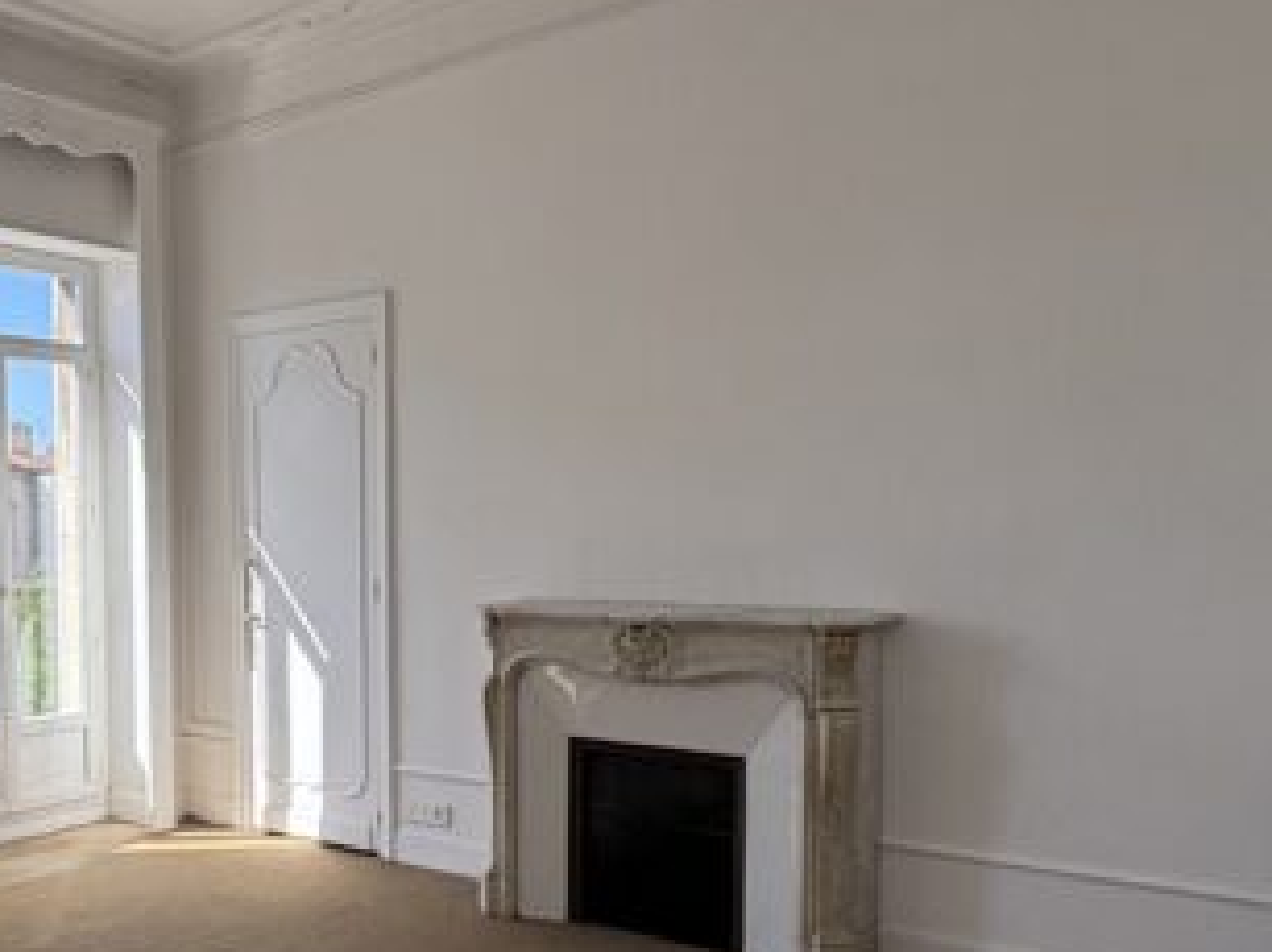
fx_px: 1286
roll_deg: +0.9
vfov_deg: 40.3
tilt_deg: -2.5
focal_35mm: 35
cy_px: 604
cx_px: 278
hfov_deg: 49.9
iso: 64
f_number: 2.2
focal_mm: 2.22
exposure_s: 1/492
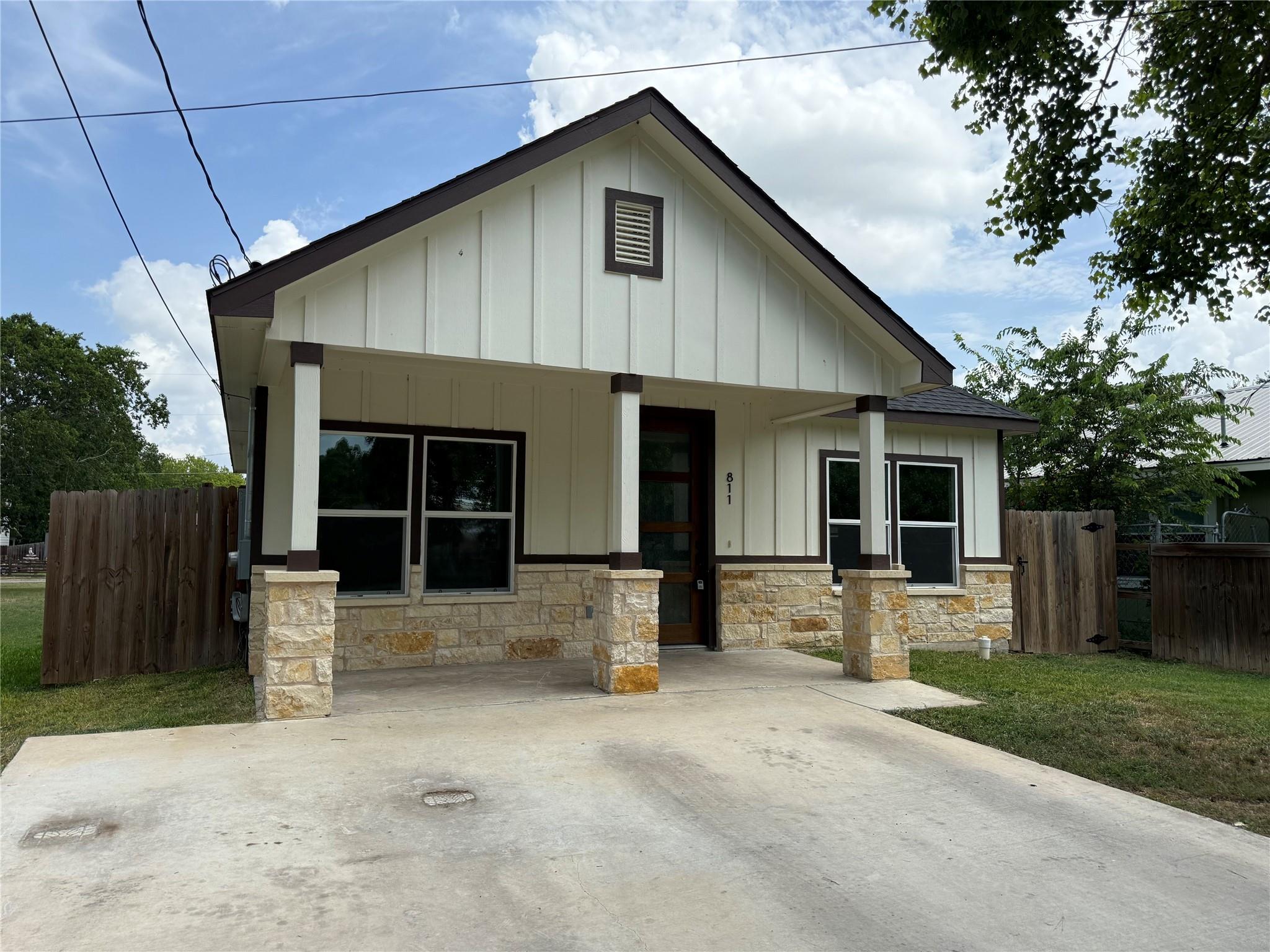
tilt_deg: +5.0
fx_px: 881
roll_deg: -0.4
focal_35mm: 24
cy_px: 476
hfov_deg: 71.6
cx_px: 635
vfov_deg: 56.8
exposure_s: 1/3759
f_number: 1.78
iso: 100
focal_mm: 6.76
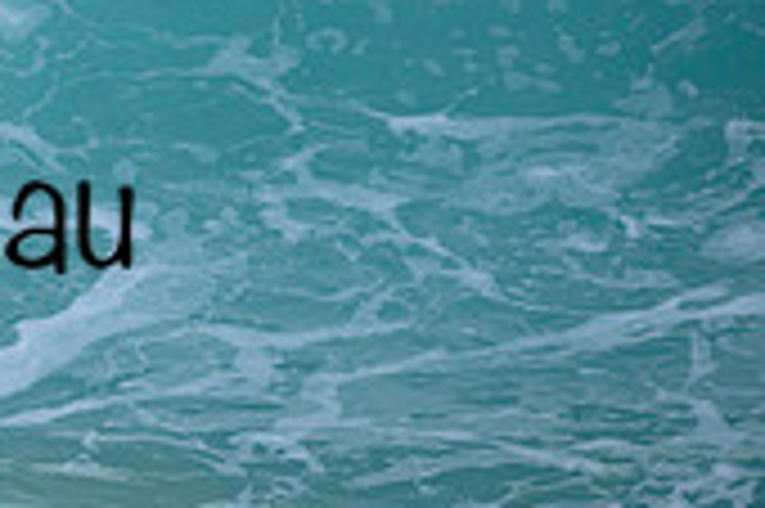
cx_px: -342
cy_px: 164
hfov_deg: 0.8
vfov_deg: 0.5
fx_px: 57977
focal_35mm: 2731
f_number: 6.3
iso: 720
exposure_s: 1/2000
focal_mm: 800
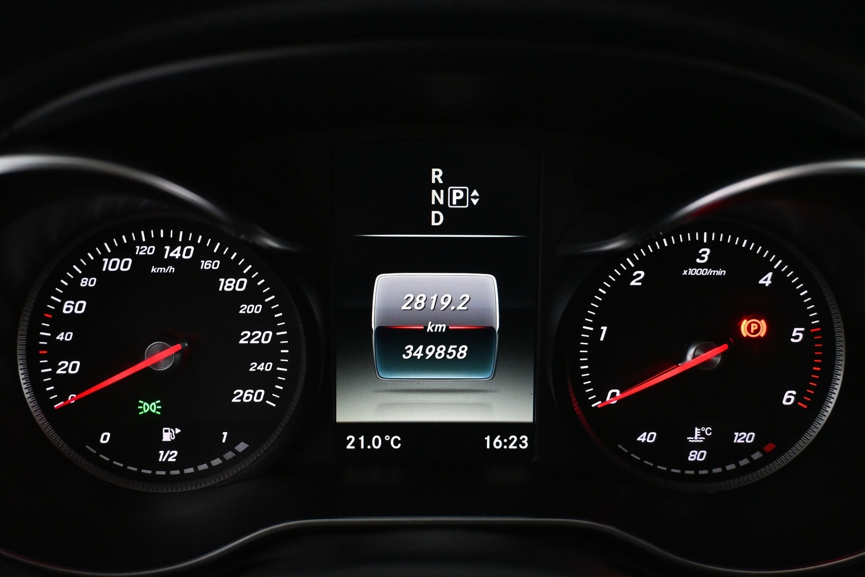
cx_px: 432
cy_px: 288
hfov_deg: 40.0
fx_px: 1189
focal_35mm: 50
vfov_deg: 27.3
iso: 5000
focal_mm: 33
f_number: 5
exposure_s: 1/60
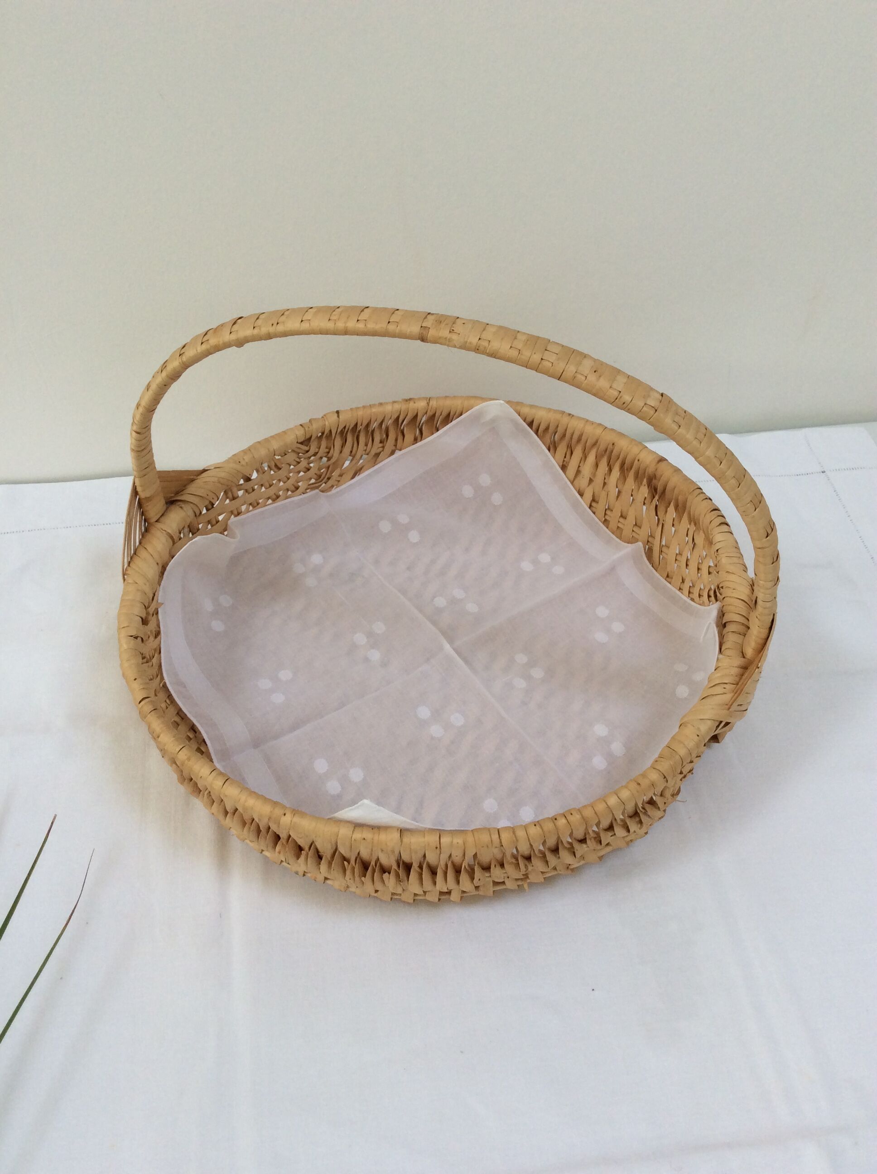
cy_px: 587
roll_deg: -0.8
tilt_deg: -44.3
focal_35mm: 32
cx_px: 438
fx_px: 1084
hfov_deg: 44.1
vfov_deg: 56.9
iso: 40
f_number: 2.4
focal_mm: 3.3
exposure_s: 1/33
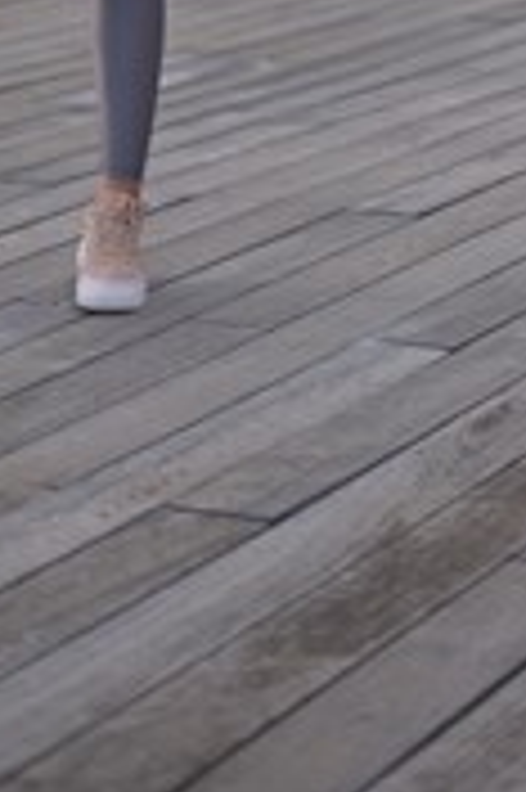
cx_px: 0
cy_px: -234
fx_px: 2898
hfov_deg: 10.3
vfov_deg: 14.9
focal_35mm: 132
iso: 640
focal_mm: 50
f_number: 2
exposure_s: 1/5000
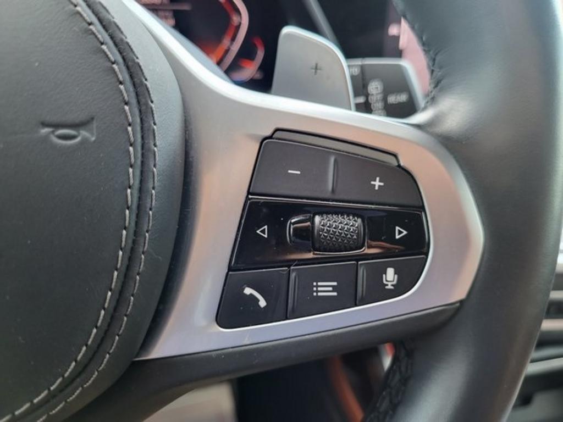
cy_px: 211
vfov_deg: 53.1
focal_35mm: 26
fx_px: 423
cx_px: 282
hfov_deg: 67.3
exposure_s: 1/100
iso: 250
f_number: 1.8
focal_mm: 5.4
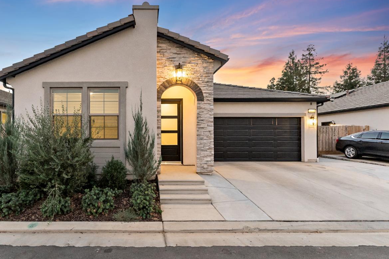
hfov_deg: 89.1
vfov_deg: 67.3
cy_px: 137
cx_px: 159
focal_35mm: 18
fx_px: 194
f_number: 2.8
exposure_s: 1/160
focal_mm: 14
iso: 2000
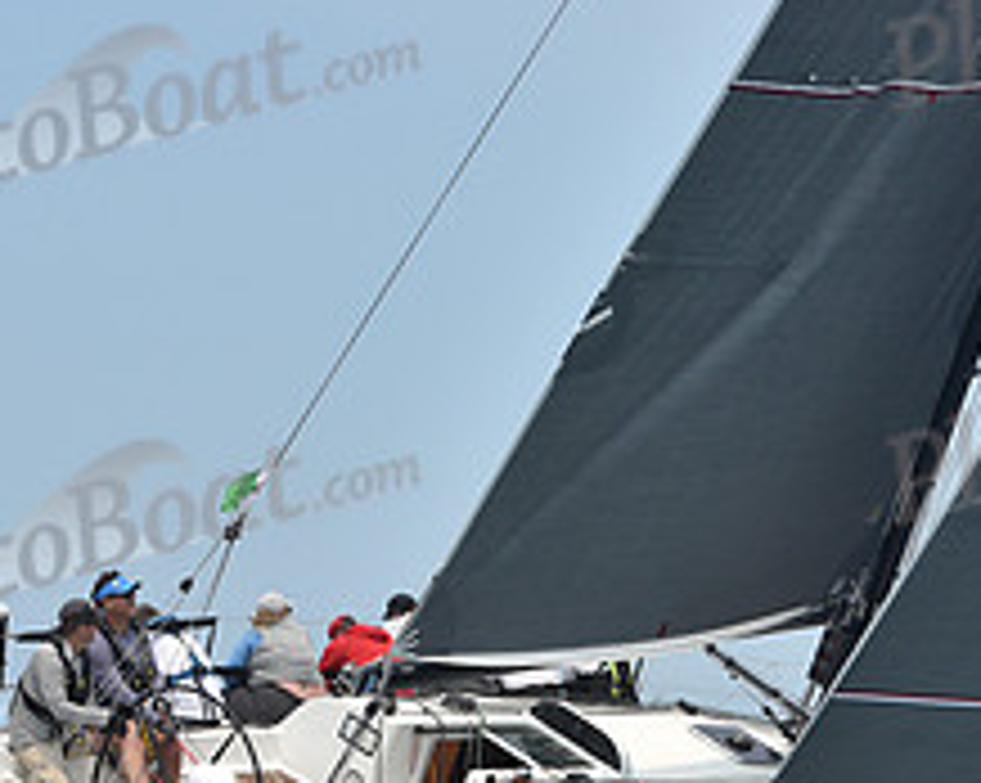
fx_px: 5076
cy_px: 704
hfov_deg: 11.0
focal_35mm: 175
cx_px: 657
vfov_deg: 8.8
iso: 250
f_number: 10
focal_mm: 70
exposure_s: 1/800
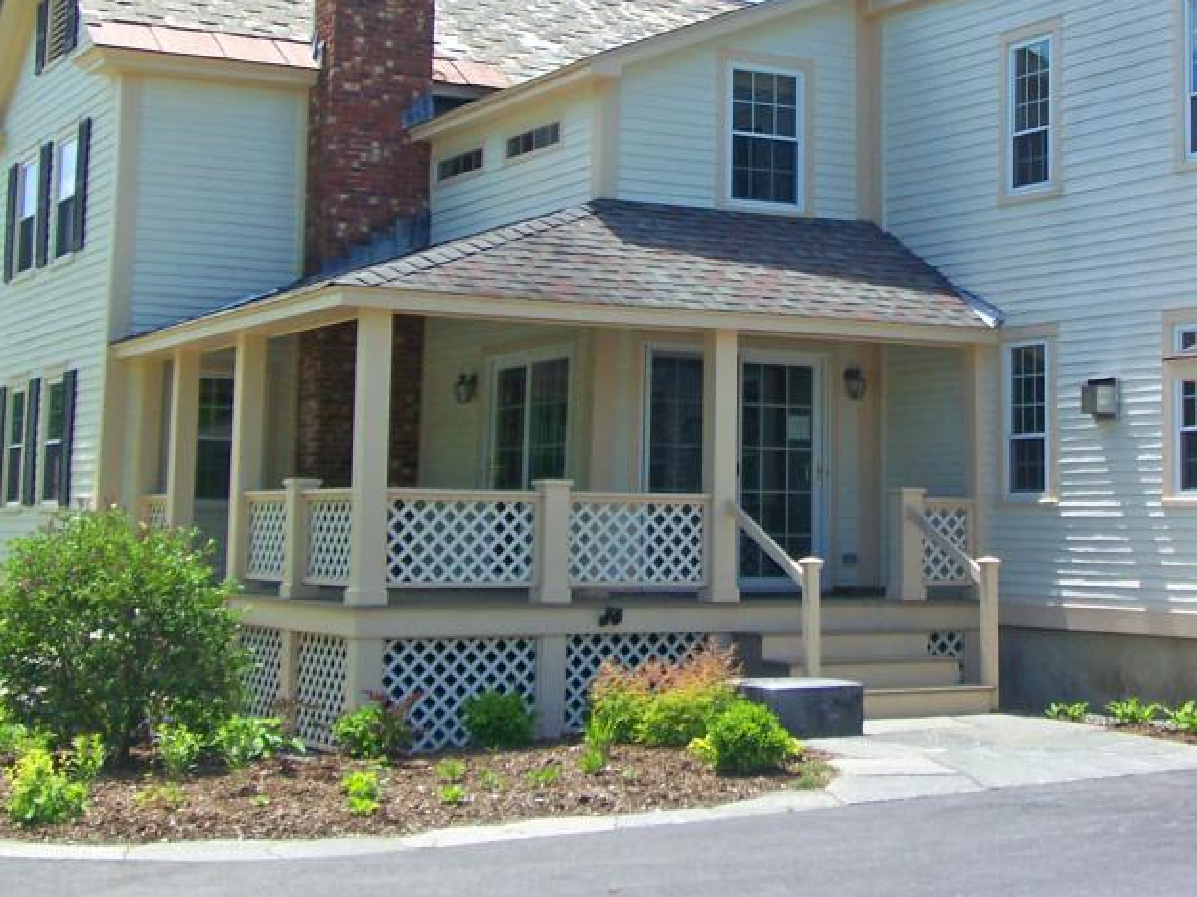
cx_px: 781
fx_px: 2213
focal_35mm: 64
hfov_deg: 30.1
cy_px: 196
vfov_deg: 22.7
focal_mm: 6.4
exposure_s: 1/250
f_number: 3.9
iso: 64
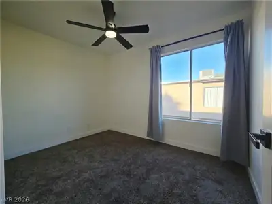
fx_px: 102
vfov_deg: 89.9
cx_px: 136
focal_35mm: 13
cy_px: 102
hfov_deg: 106.2
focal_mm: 2.2
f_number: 2.2
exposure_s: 1/359
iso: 80
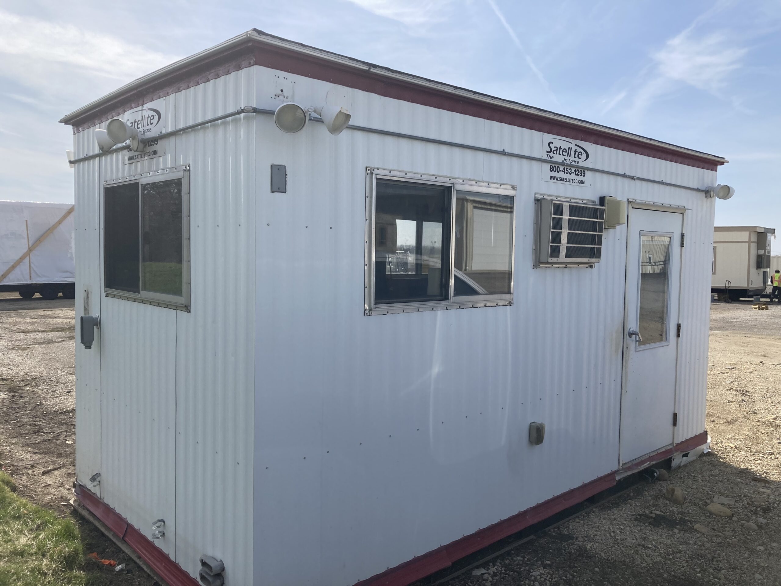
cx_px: 390
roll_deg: -1.1
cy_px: 293
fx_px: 632
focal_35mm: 28
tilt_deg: -4.3
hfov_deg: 63.4
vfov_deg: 49.7
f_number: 1.8
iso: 25
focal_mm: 3.99
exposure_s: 1/2703
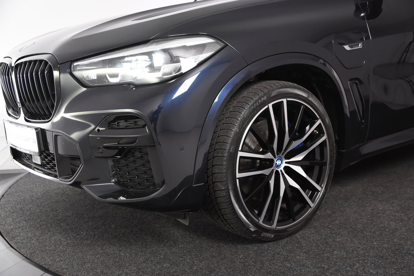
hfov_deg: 46.4
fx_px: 483
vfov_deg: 31.9
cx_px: 207
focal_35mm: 42
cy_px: 138
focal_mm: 28
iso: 1600
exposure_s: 1/80
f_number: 4.5
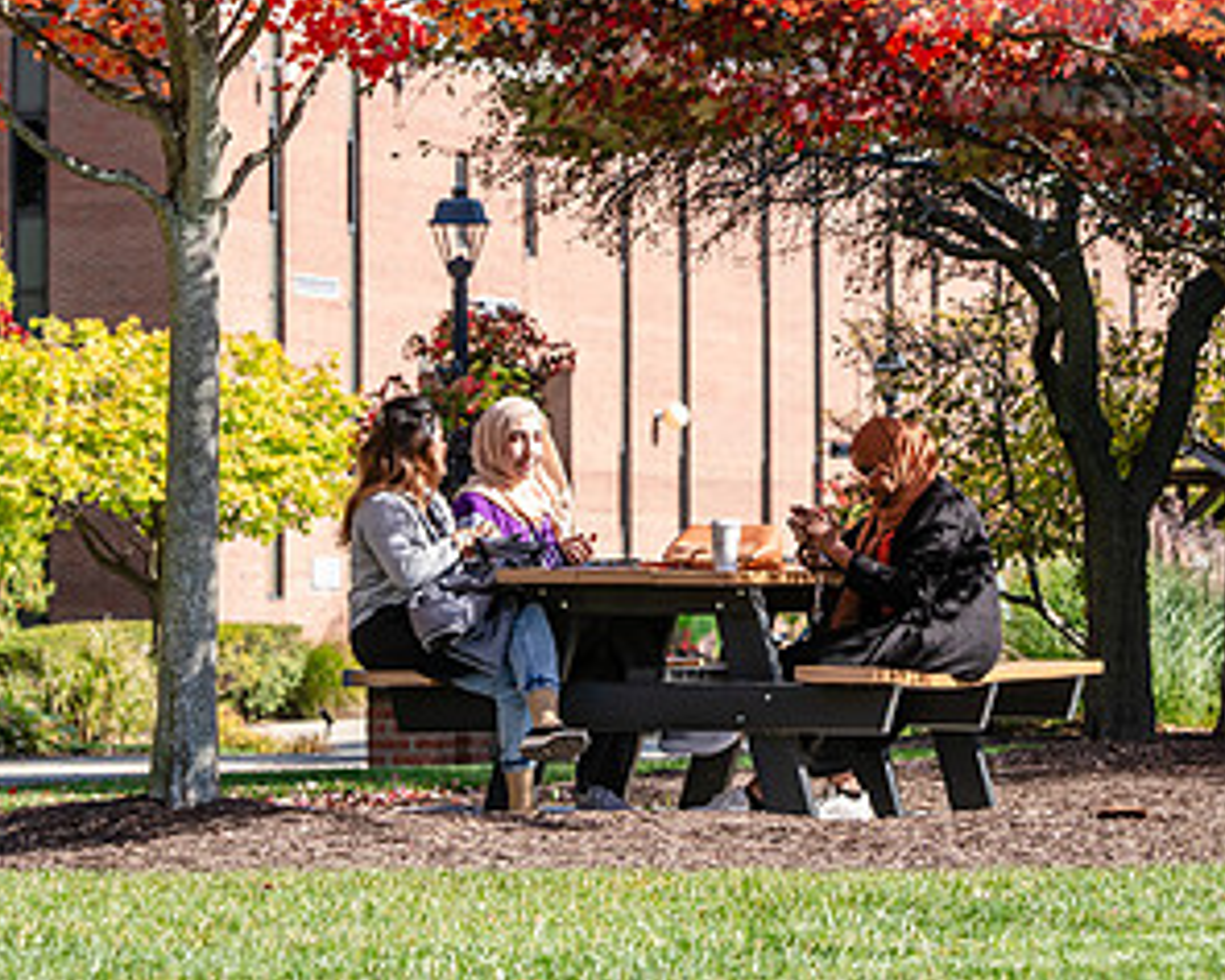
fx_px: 6673
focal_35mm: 184
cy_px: 184
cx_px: 753
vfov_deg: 8.4
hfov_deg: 10.5
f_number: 6.3
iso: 160
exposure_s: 1/320
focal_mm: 100
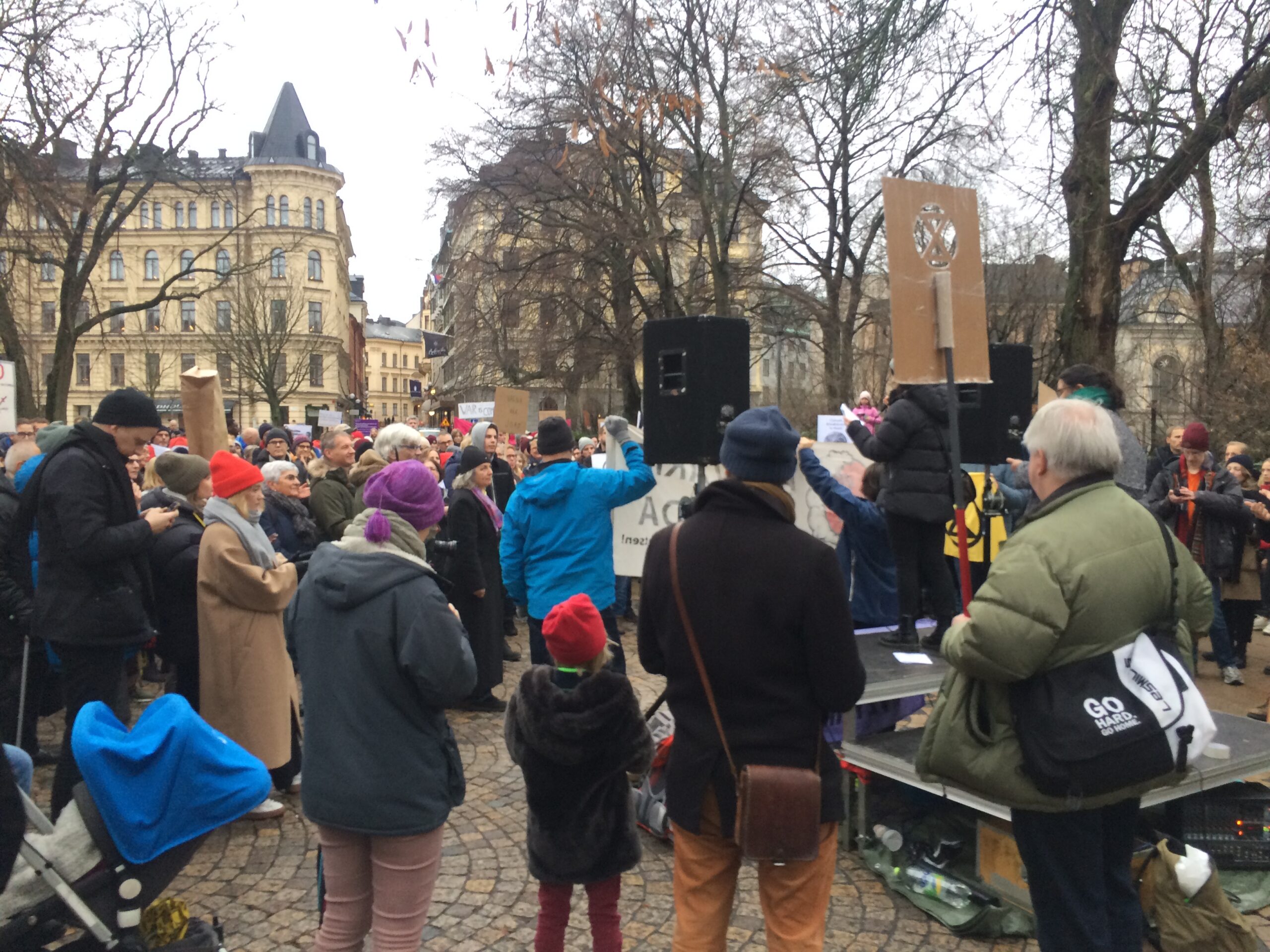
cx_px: 635
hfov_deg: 61.7
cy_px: 476
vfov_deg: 48.2
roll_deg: +1.9
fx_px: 1064
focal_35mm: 29
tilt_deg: -3.3
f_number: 2.2
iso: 50
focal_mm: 4.15
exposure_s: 1/33
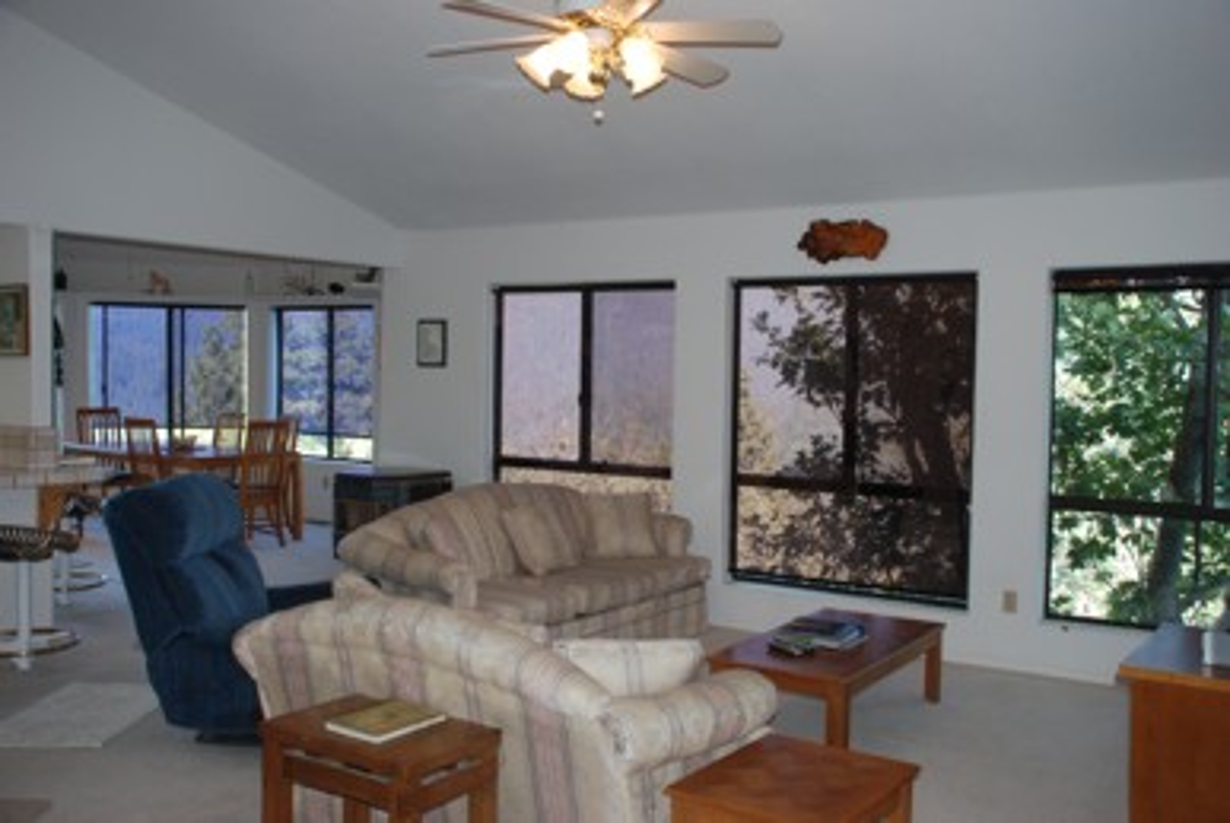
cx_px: 615
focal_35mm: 33
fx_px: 1129
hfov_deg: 57.2
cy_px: 412
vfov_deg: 40.1
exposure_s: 1/60
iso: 200
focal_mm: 22
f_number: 3.8
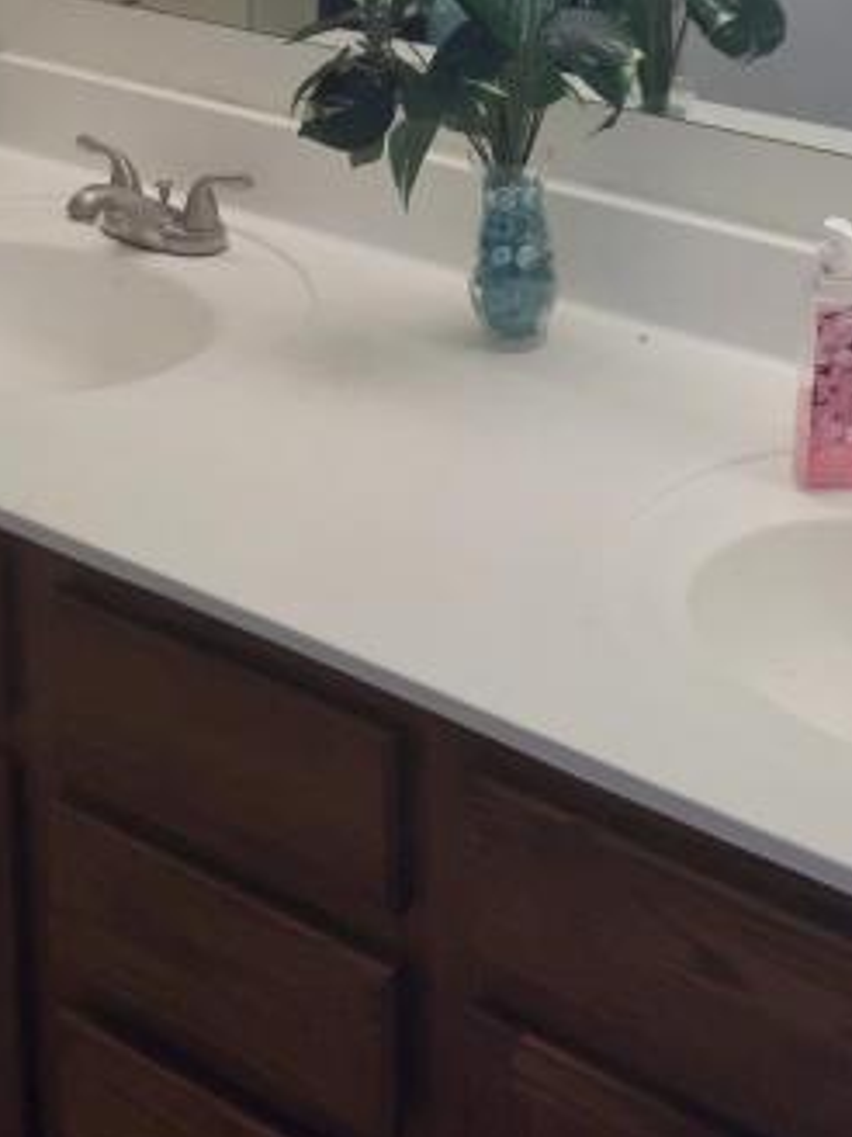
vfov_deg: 26.0
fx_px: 2232
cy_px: -173
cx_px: 464
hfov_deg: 21.6
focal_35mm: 68
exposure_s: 1/120
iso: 40
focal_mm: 4.15
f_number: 2.2
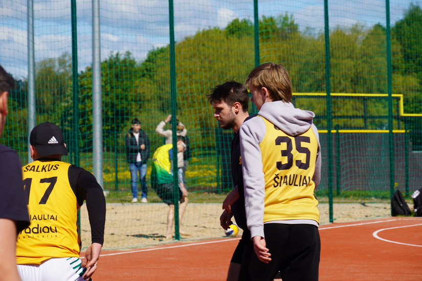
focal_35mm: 159
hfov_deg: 12.9
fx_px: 1864
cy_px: 140
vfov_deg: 8.6
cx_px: 211
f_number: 9
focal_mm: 106
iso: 100
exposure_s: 1/320
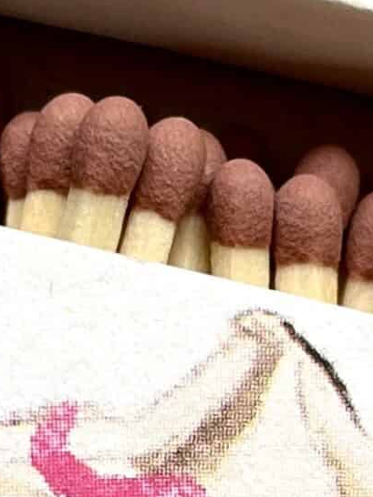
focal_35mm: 122
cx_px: 163
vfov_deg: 14.5
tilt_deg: -85.0
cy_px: 857
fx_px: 1754
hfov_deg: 12.1
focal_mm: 5.1
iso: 40
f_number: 1.6
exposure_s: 1/238
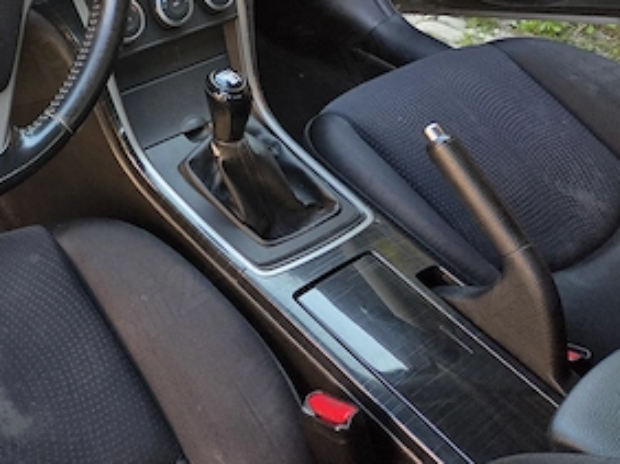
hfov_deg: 35.5
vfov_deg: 27.8
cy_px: -9
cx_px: 13
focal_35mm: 49
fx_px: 877
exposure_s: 1/180
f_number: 1.8
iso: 80
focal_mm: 5.4
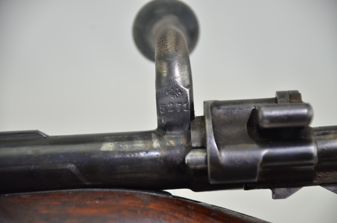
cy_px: 112
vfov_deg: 6.8
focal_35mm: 202
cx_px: 168
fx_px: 1892
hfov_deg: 10.2
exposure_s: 1/250
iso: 800
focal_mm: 135
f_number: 5.6
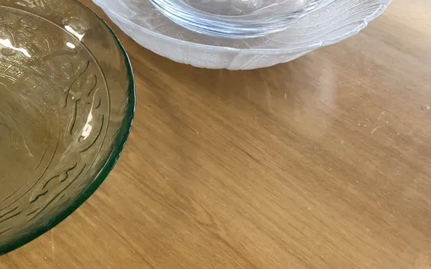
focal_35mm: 47
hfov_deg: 40.5
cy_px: 63
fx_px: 552
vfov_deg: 27.0
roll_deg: -3.1
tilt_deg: -43.2
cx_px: 75
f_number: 1.8
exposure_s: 1/100
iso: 50
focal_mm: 4.25
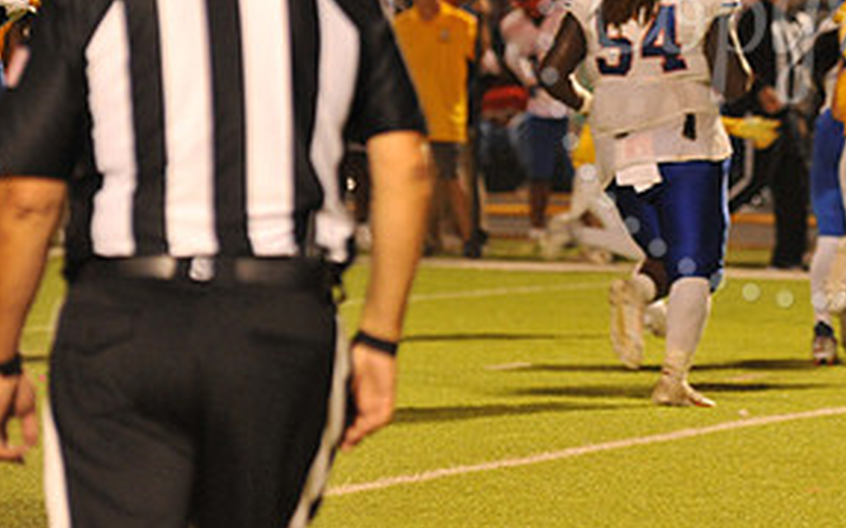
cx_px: 819
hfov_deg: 5.1
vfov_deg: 3.2
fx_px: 9494
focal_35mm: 412
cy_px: 24
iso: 3200
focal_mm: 200
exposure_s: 1/160
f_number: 5.6
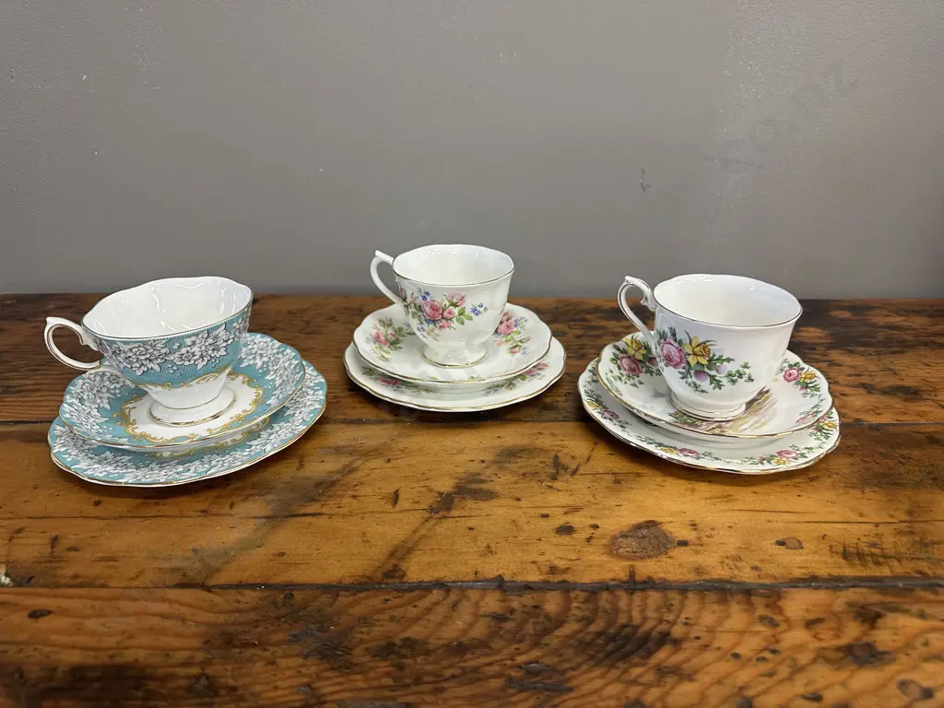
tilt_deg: -26.8
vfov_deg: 56.8
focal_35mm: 24
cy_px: 354
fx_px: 654
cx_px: 472
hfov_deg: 71.6
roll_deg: -0.6
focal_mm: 6.86
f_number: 1.78
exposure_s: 1/100
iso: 200
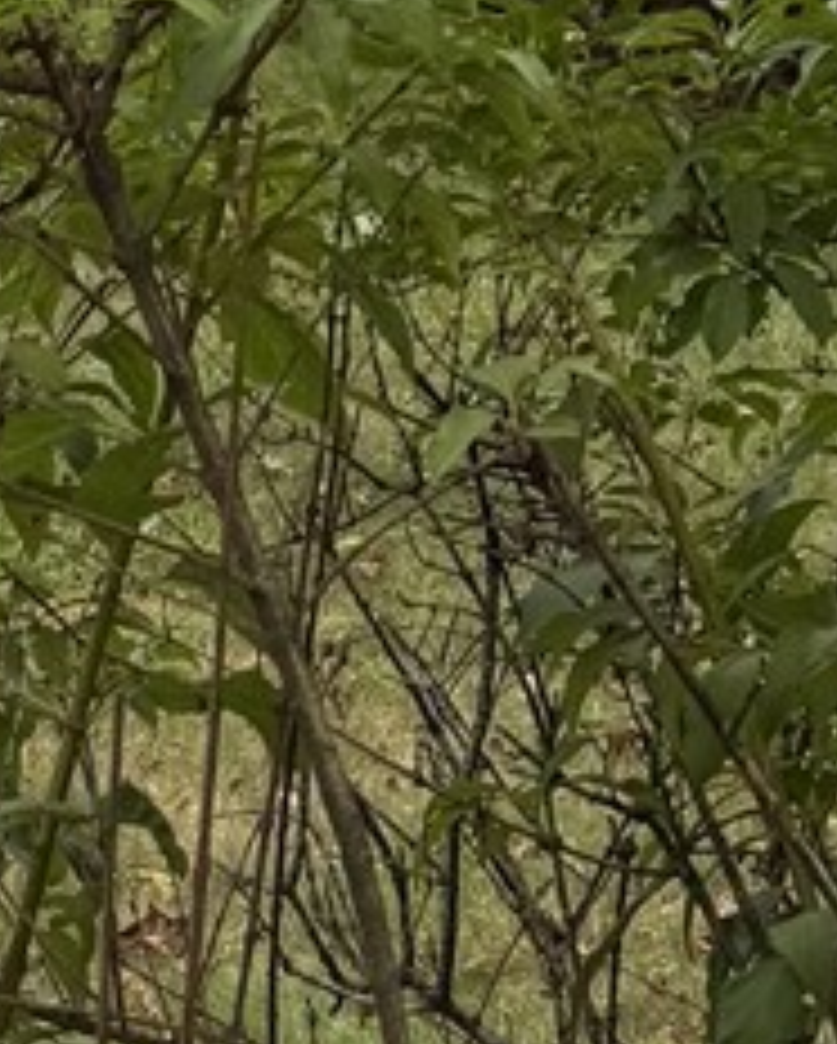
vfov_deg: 11.2
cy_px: -1062
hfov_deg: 10.0
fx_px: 4793
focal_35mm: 155
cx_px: 652
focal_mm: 6.76
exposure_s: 1/677
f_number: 1.78
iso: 80
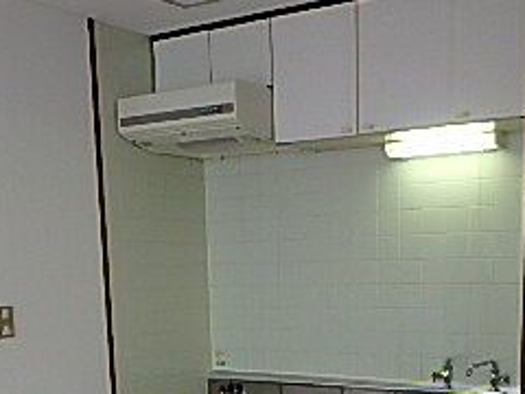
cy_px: 455
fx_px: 849
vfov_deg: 24.1
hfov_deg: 34.3
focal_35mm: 56
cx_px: 271
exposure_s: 1/30
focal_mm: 3.7
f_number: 3.5
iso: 320
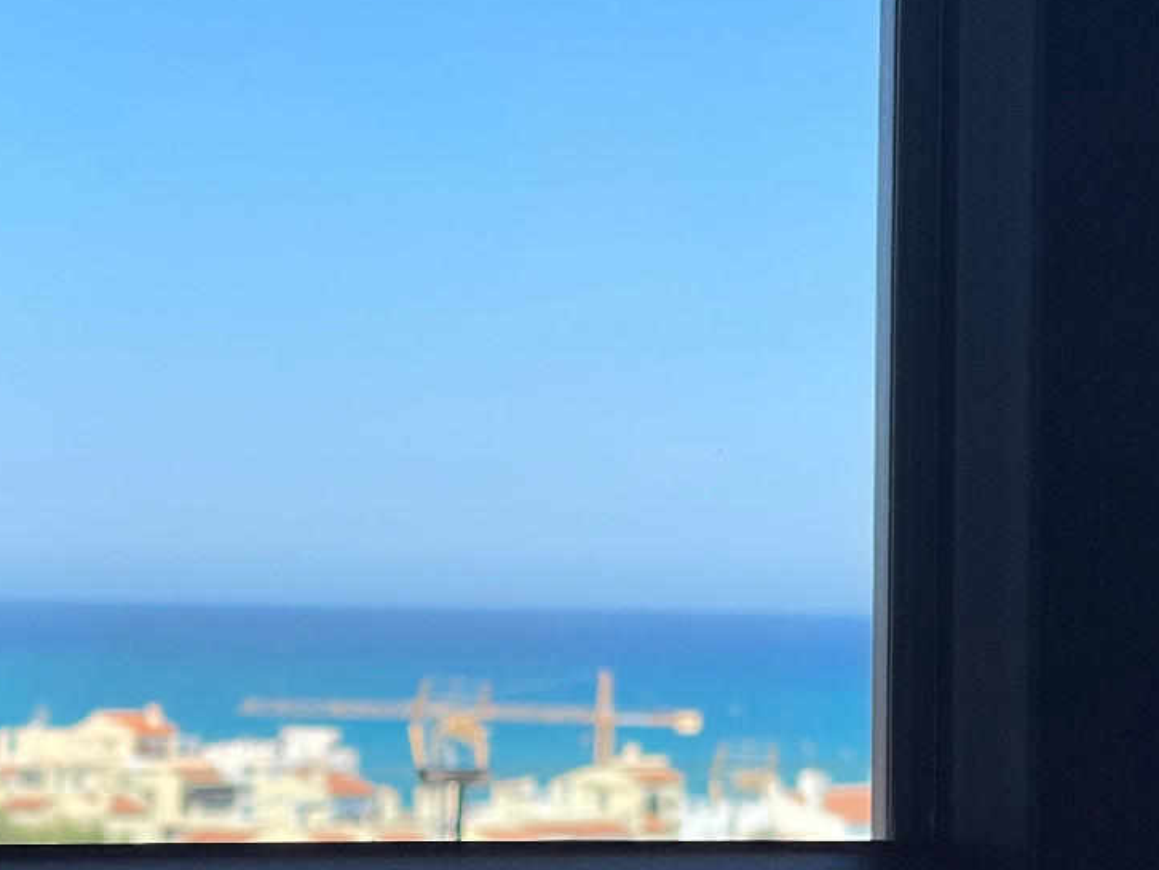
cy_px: 397
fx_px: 4722
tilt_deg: +0.7
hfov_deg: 13.9
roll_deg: -0.8
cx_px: 295
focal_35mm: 141
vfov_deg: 10.5
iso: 20
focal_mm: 7.5
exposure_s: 1/1575
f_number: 2.2
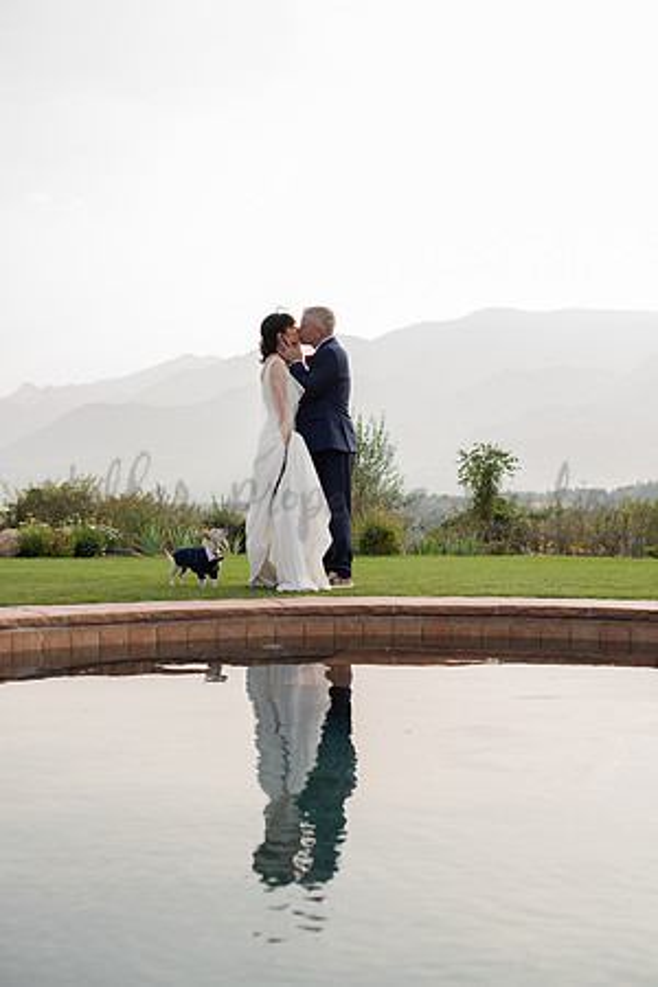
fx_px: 1371
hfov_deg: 27.0
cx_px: 329
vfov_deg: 39.6
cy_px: 494
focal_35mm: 50
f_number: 4
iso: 160
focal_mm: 50
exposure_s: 1/500
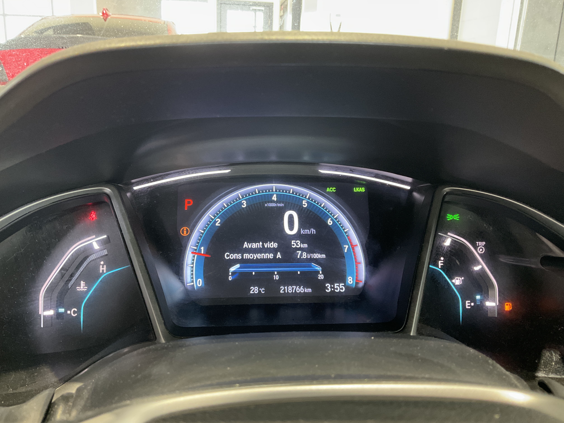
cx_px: 282
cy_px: 212
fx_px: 472
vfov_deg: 48.2
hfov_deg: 61.7
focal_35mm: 29
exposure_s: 1/30
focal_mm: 3
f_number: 1.8
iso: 250
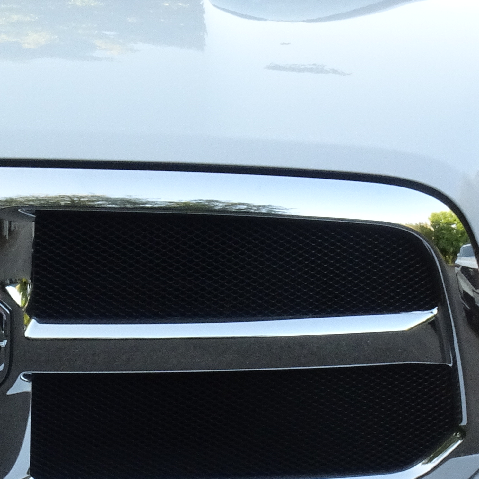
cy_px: 426
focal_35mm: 145
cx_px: -52
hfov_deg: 11.9
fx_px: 2270
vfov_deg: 12.0
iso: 160
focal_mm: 8.51
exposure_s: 1/50
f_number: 4.5
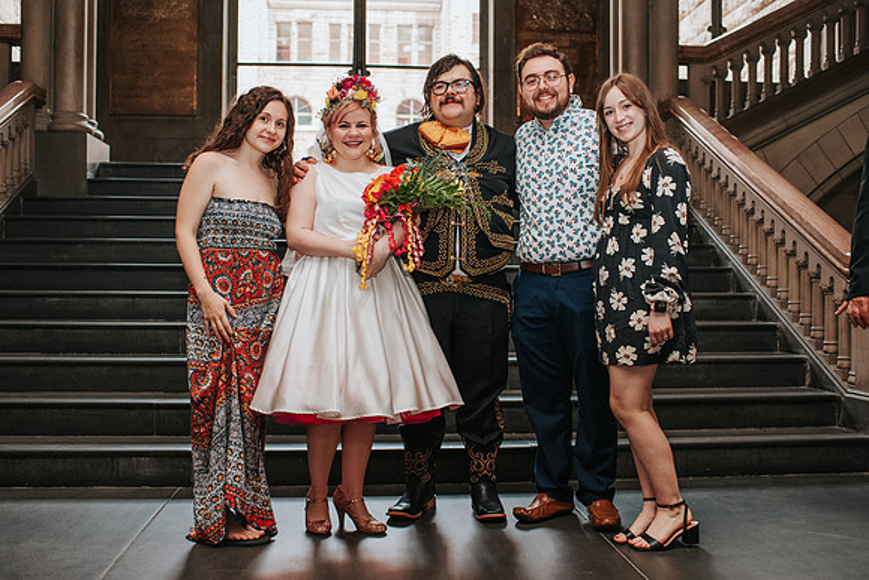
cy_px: 293
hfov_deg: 51.2
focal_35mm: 38
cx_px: 438
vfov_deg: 35.5
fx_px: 907
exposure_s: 1/200
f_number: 3.5
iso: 1000
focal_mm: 35
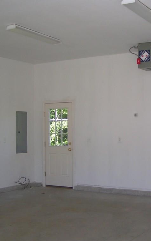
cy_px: 121
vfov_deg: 37.5
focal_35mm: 54
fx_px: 356
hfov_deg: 23.8
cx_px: 107
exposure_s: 1/100
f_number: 2.8
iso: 50
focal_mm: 5.8
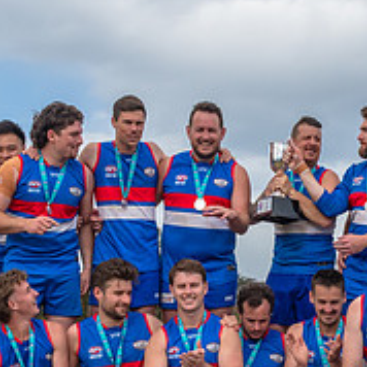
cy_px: 336
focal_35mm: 111
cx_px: 335
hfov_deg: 15.5
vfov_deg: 15.5
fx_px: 1331
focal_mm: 22
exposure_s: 1/1000
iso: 400
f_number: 8
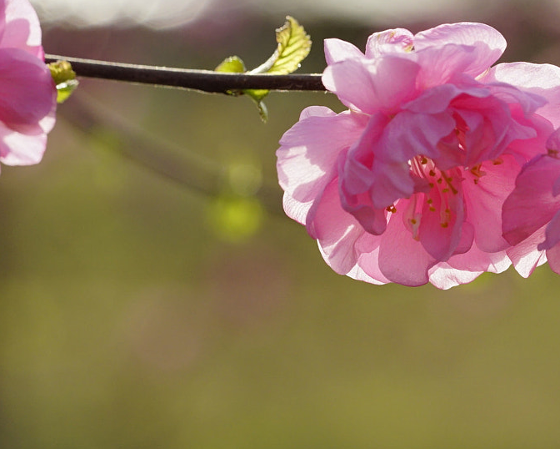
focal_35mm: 201
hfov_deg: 9.5
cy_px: 222
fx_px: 3332
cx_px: 538
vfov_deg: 7.7
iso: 640
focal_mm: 90
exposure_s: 1/500
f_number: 8
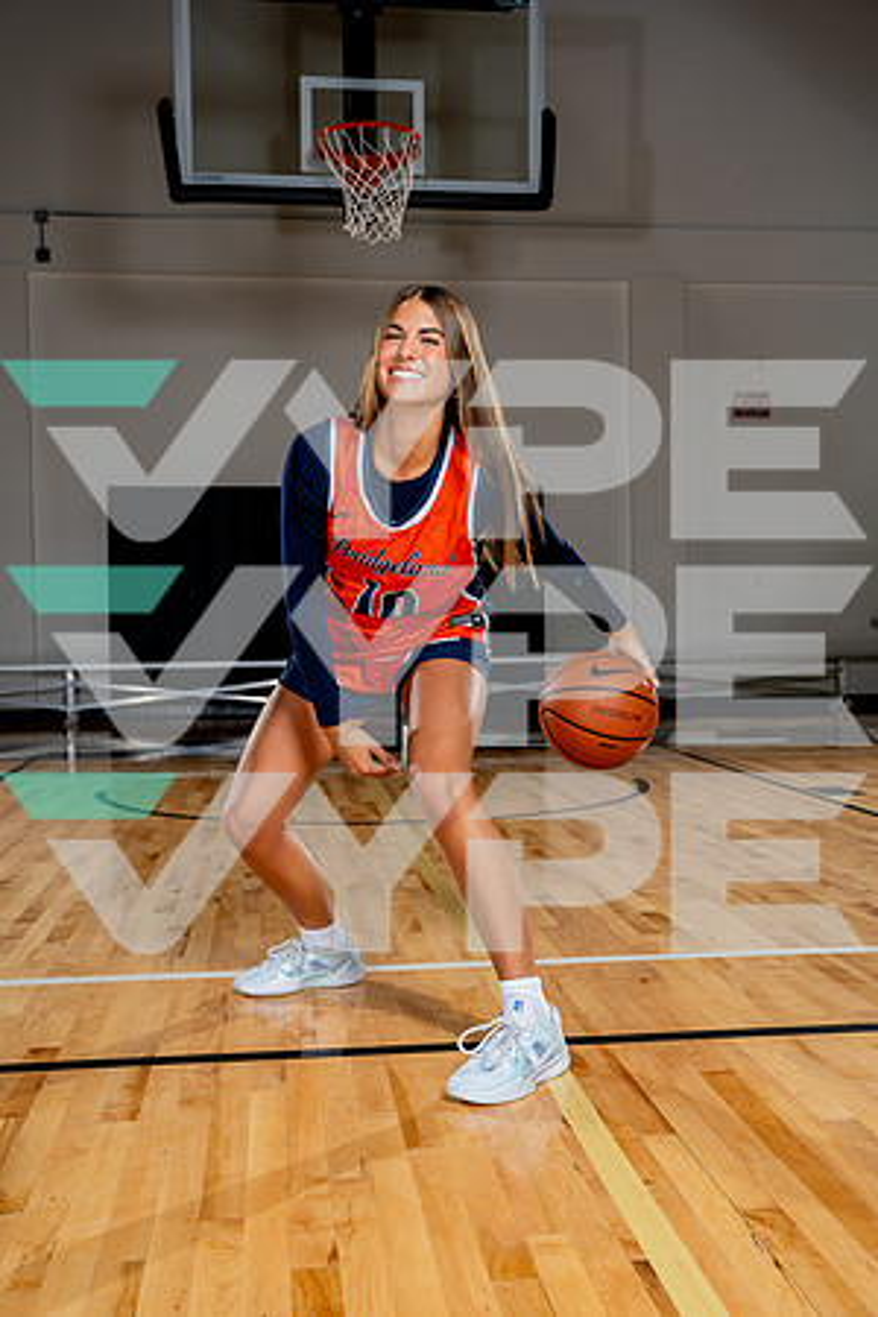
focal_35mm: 38
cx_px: 439
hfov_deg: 35.1
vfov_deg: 50.7
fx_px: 1390
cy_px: 658
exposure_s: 1/250
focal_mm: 38
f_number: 5.6
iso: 200
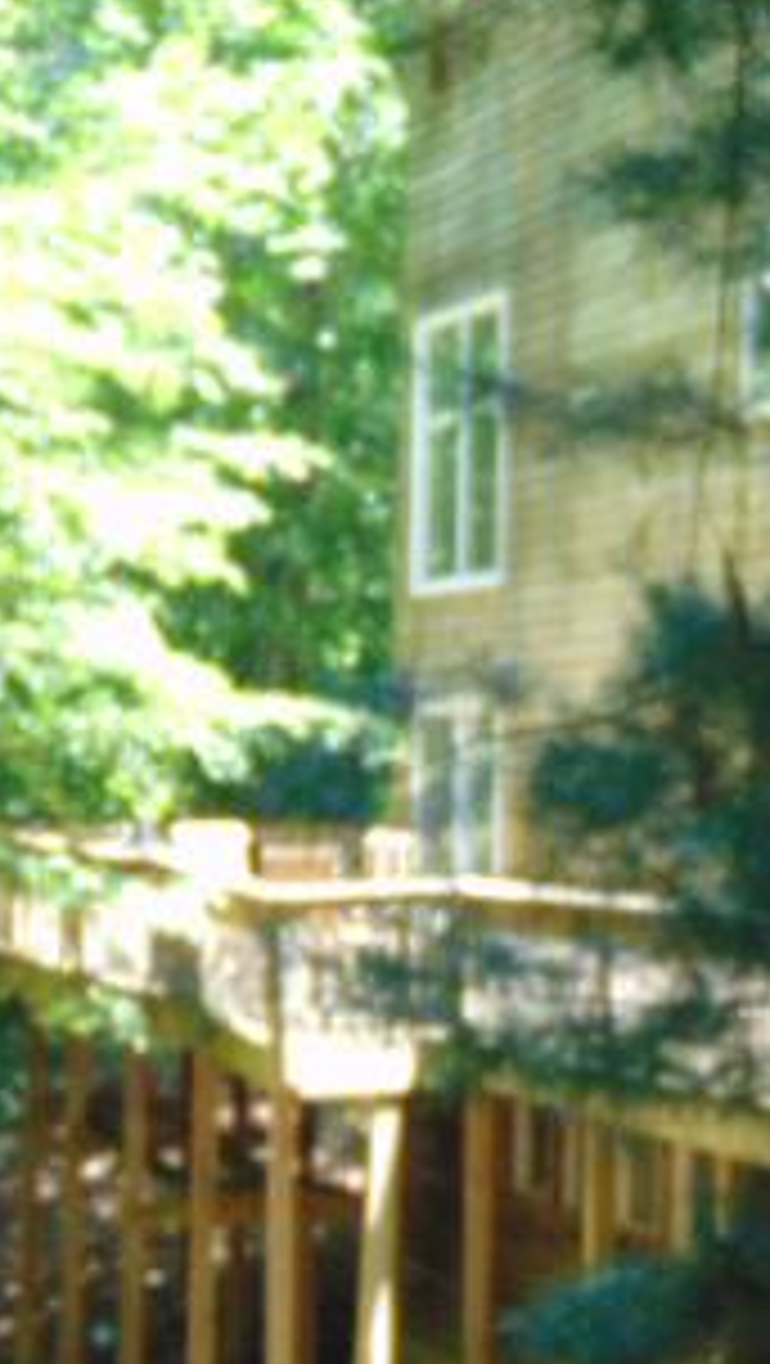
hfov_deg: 10.6
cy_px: 657
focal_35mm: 115
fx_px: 4164
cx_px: 482
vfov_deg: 18.6
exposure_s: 1/80
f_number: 3.5
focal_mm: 9
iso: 200
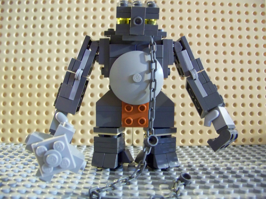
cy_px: 100
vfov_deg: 39.7
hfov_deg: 51.4
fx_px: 277
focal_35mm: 36
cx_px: 133
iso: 400
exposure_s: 1/10
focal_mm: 5.85
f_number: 2.8
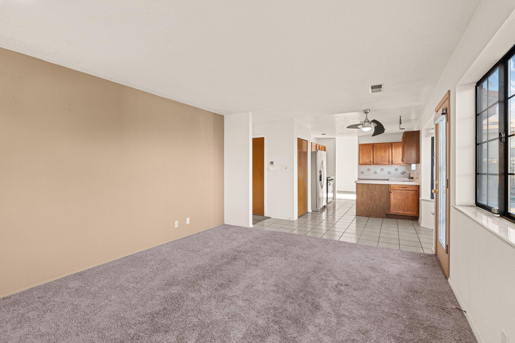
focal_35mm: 16
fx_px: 229
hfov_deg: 96.7
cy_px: 172
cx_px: 258
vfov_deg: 73.7
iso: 320
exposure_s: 1/3
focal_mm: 16
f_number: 9
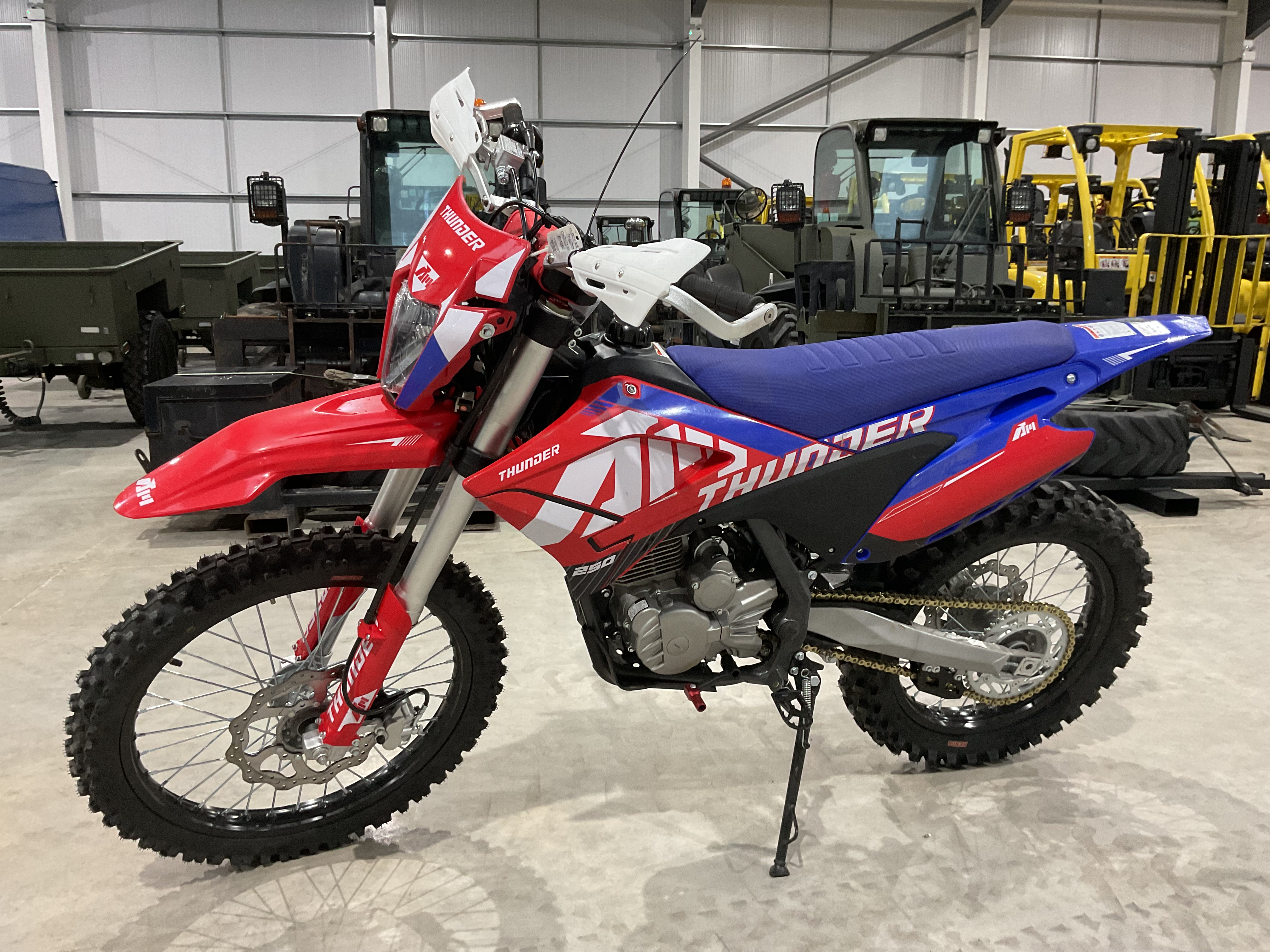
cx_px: 635
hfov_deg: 61.7
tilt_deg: -11.2
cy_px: 476
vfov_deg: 48.2
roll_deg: +0.2
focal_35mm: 29
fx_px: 1064
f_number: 1.8
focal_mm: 3
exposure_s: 1/60
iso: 160
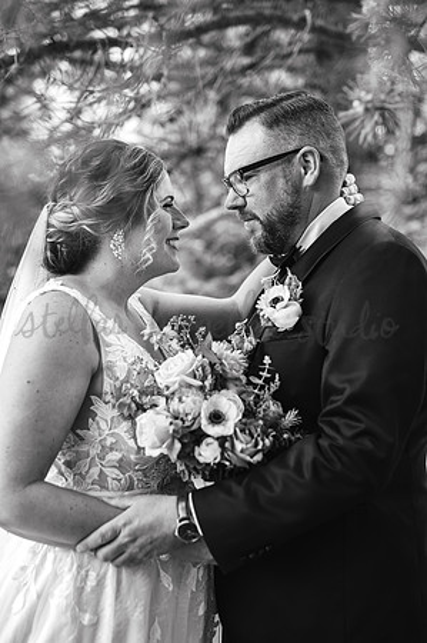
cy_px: 322
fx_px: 892
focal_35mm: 50
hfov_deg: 26.9
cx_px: 214
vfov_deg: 39.6
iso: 125
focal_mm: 50
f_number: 2.2
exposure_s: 1/250
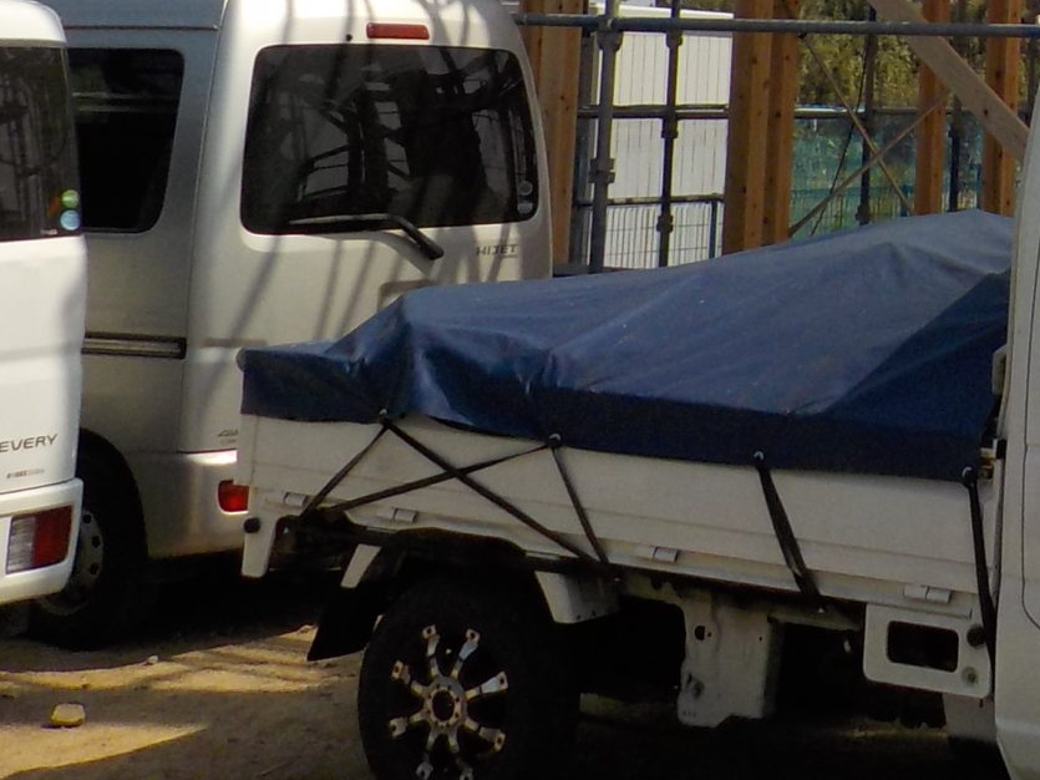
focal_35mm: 92
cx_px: 1305
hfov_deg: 19.8
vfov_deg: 15.0
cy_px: -363
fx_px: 2764
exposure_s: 1/640
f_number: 6.6
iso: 125
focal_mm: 4.1
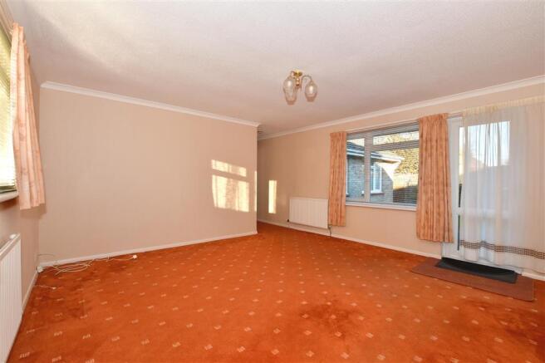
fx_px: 227
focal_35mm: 15
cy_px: 182
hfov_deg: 100.4
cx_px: 272
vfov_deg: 77.3
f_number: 8
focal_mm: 10
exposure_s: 1/40
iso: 200
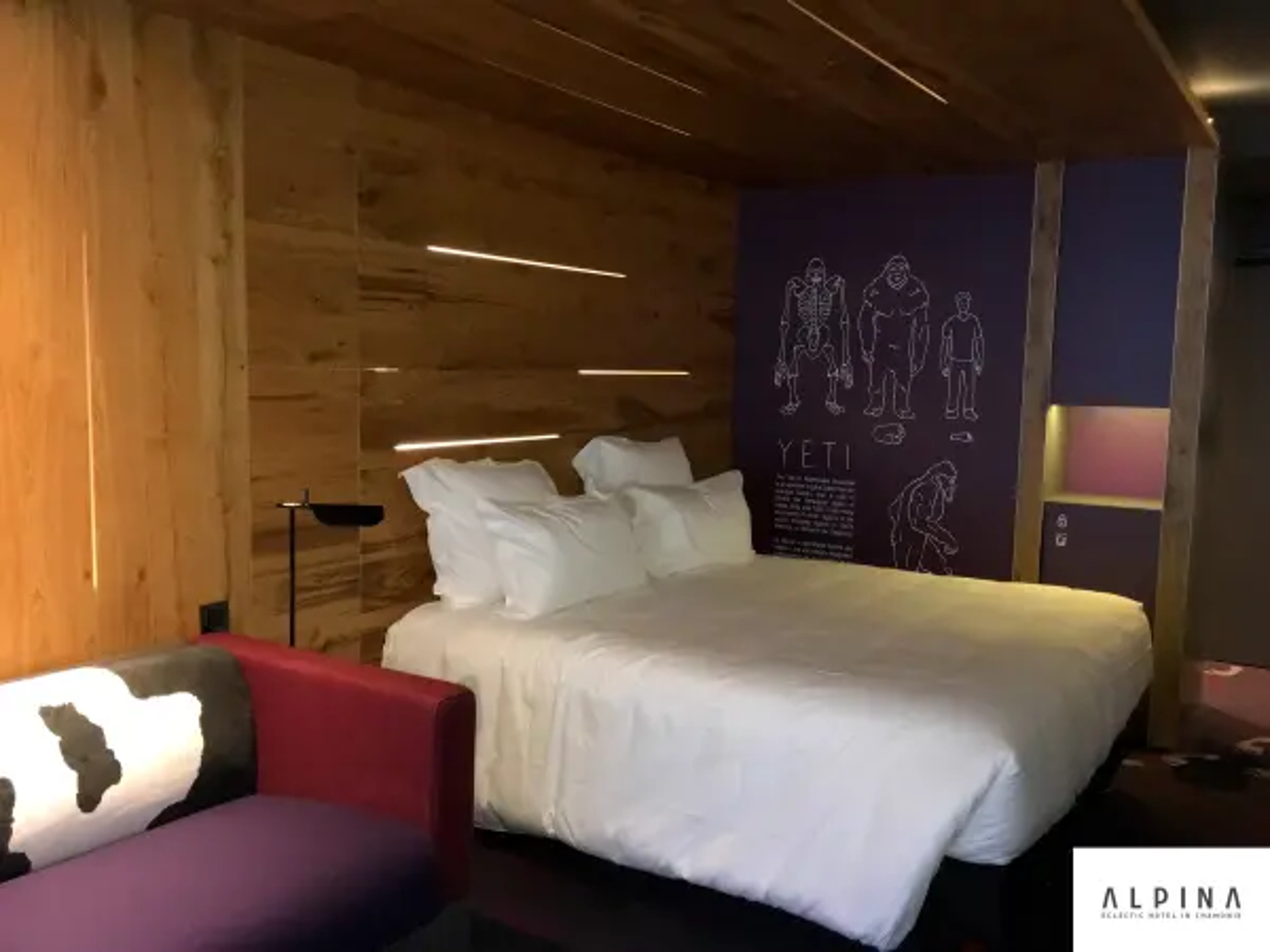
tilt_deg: -6.8
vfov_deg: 48.2
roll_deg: -1.9
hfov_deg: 61.7
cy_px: 476
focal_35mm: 29
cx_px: 635
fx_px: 1064
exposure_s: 1/17
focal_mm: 4.15
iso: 250
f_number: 2.2
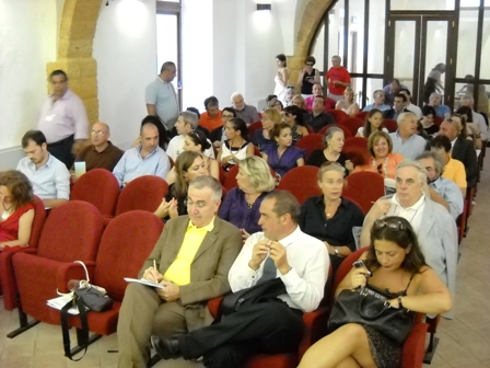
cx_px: 245
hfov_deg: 45.8
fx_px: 580
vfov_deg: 35.1
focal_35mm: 41
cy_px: 184
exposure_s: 1/16
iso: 800
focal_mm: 6.72
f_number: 3.1
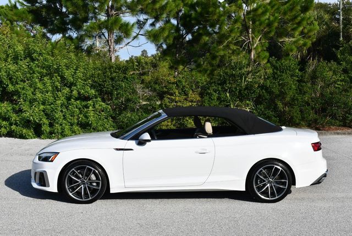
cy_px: 118
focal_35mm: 48
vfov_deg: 28.1
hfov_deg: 41.1
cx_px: 176
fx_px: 470
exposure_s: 1/320
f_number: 9
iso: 100
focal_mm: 24
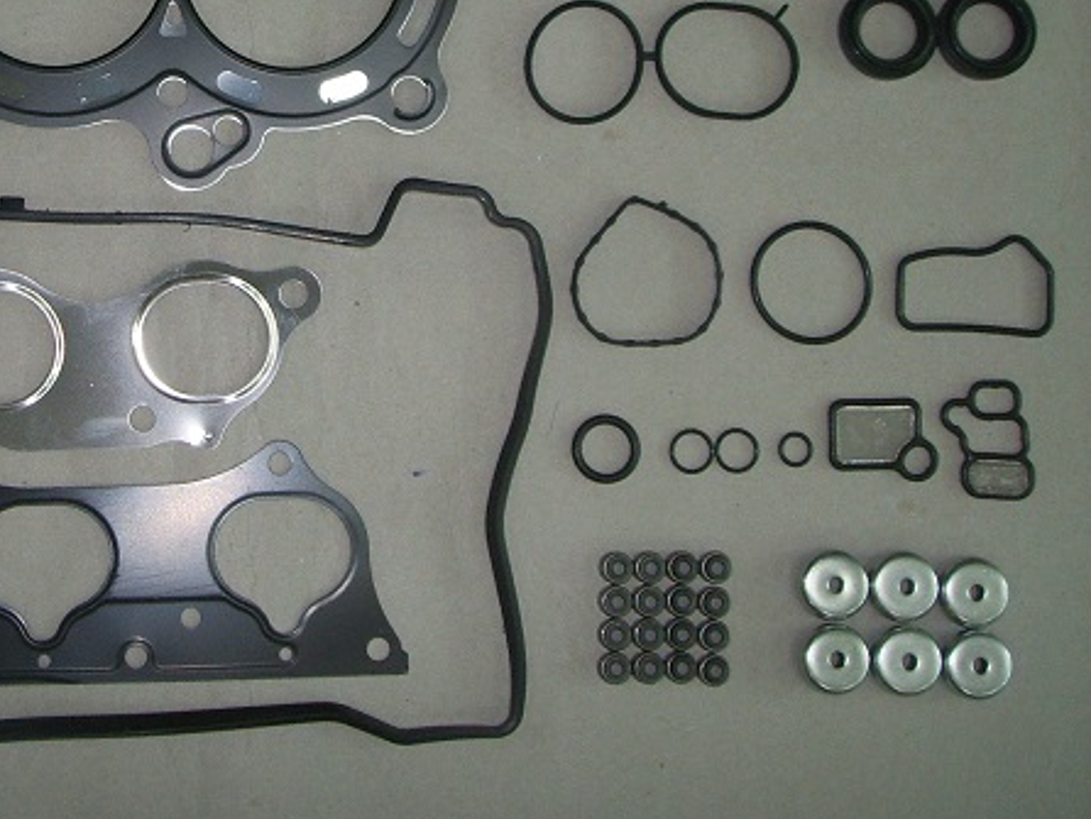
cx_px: 154
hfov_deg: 27.7
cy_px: 176
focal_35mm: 68
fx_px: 2144
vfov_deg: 21.4
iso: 100
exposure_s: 1/45
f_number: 3.5
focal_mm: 6.6
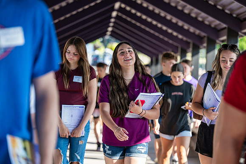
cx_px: 123
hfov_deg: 17.8
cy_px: 82
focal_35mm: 115
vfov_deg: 11.9
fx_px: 786
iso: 125
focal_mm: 115
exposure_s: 1/250
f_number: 3.2
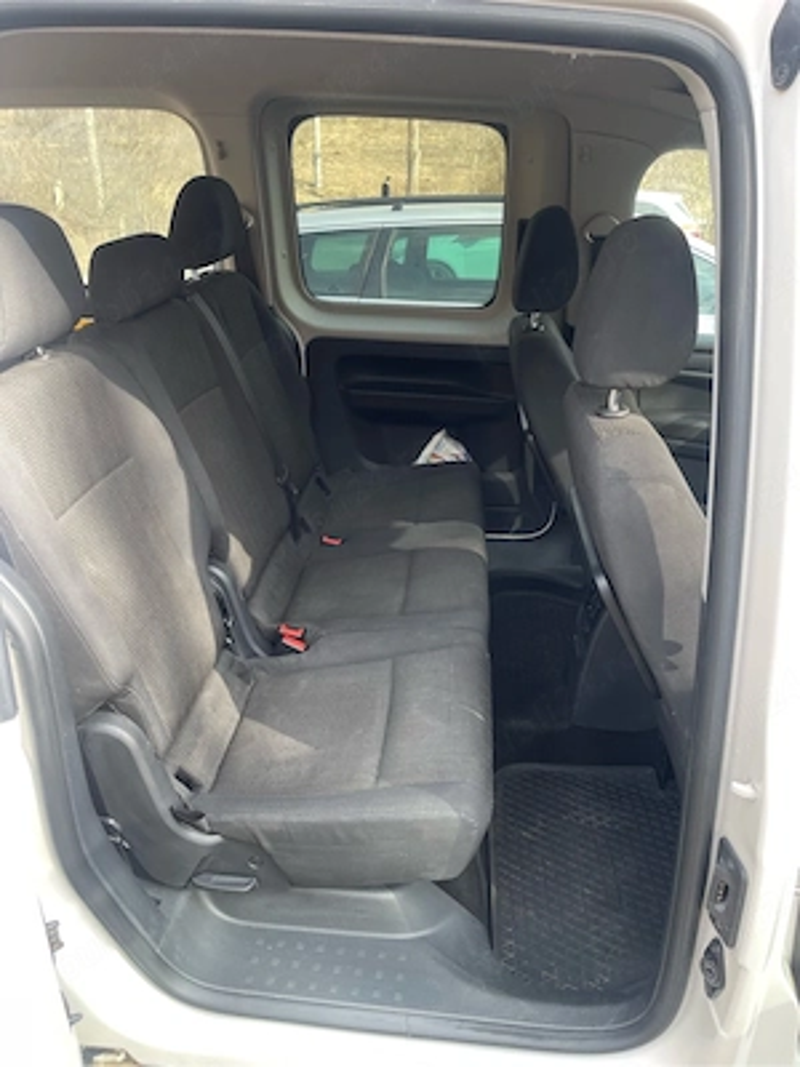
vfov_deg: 69.4
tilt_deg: -21.4
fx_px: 770
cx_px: 400
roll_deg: -2.0
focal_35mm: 25
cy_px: 534
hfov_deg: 54.9
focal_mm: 5.1
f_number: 1.6
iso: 50
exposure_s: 1/121
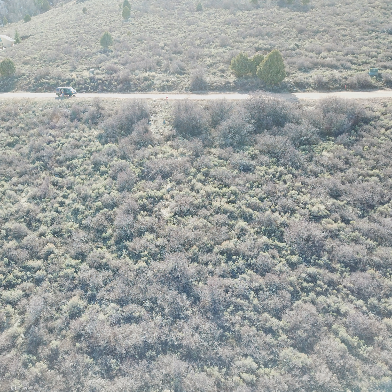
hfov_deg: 52.2
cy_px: 194
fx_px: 397
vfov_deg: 52.5
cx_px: 158
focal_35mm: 31
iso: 100
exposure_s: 1/295
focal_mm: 4.73
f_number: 2.2
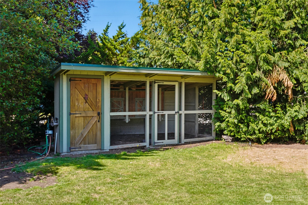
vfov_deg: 31.9
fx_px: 359
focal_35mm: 42
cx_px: 154
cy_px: 102
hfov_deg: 46.4
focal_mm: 28
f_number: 8
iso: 200
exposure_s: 1/125
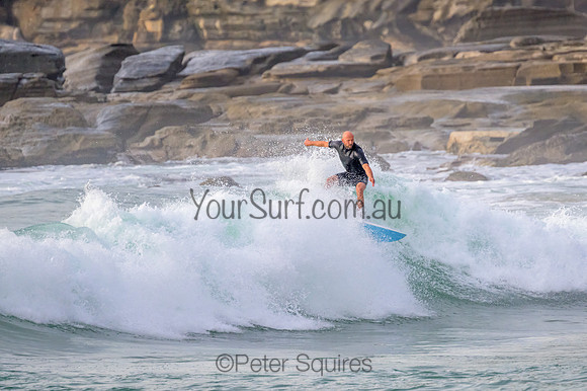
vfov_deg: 2.3
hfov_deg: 3.4
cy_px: 196
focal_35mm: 600
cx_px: 294
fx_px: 9777
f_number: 5.6
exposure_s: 1/2500
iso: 720
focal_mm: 400
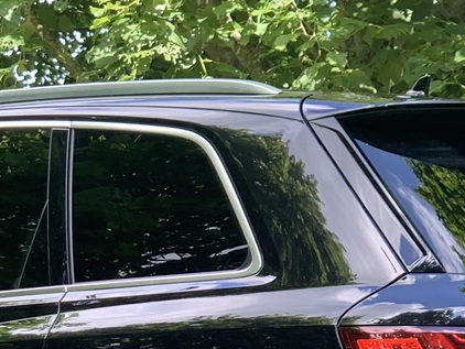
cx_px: 123
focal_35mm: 197
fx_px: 2648
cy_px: 438
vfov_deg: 7.5
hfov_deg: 10.0
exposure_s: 1/122
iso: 40
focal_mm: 6
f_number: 2.4
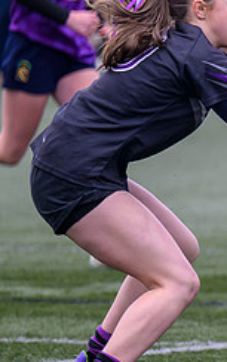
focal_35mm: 816
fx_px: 8058
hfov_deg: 1.6
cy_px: 138
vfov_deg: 2.6
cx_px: 569
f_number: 4
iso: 1000
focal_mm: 250
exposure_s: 1/1250
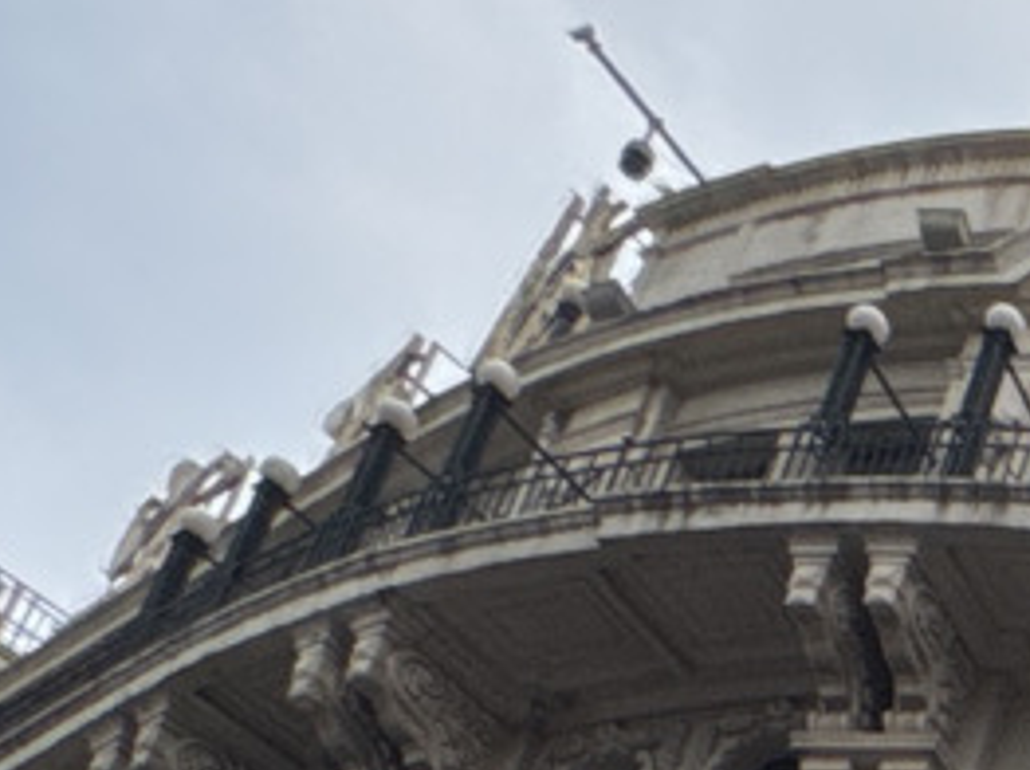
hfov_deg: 12.4
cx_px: 2756
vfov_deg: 11.1
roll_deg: +2.6
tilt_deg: +26.8
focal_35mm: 107
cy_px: 1972
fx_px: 3181
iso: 50
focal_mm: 2.22
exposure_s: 1/2770
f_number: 2.2
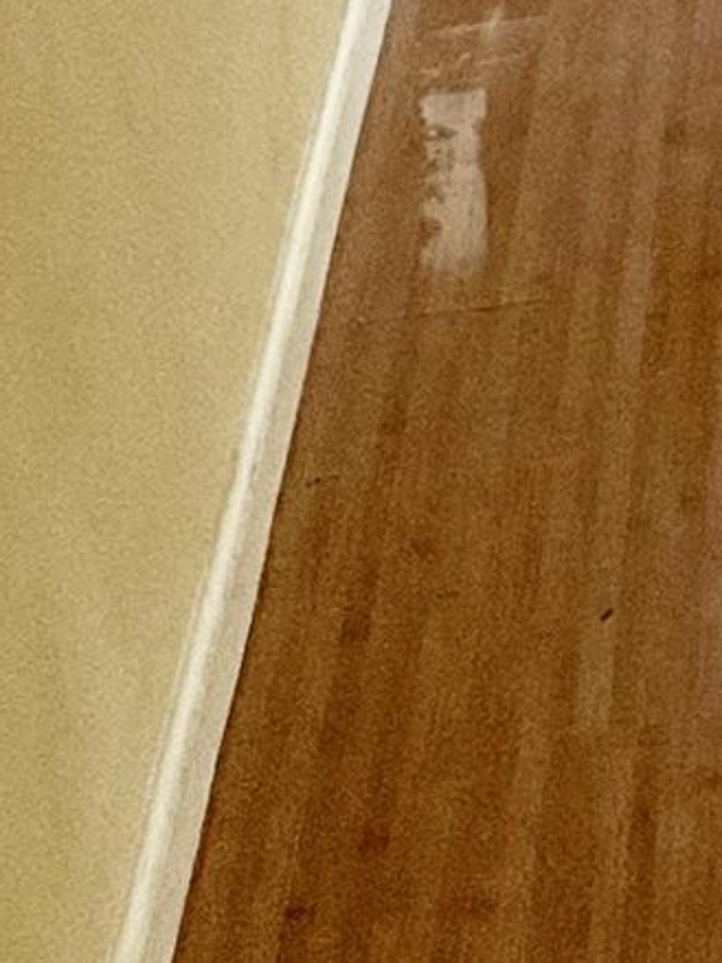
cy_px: -798
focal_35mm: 126
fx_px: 3506
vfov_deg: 13.9
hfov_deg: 10.1
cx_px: 1771
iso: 800
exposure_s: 1/60
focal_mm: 6.76
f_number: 1.78
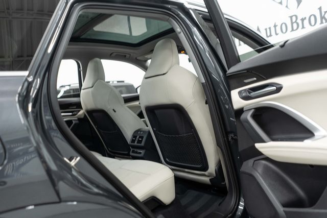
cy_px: 109
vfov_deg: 46.4
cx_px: 164
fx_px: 254
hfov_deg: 65.5
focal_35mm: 28
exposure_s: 1/50
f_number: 3.2
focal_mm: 28
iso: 640
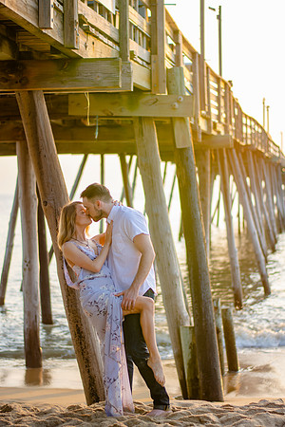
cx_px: 142
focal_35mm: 75
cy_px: 214
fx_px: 891
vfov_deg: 27.0
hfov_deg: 18.2
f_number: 1.8
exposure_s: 1/320
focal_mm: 50
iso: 100
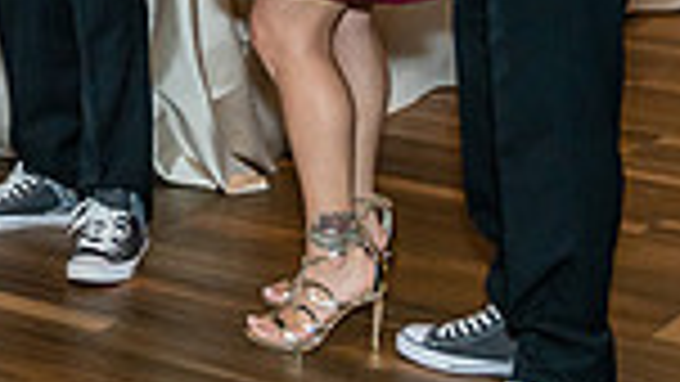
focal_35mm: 138
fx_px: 2489
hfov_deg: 14.6
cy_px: -239
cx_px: -294
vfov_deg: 8.5
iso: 1250
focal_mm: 28
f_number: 2.8
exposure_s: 1/160
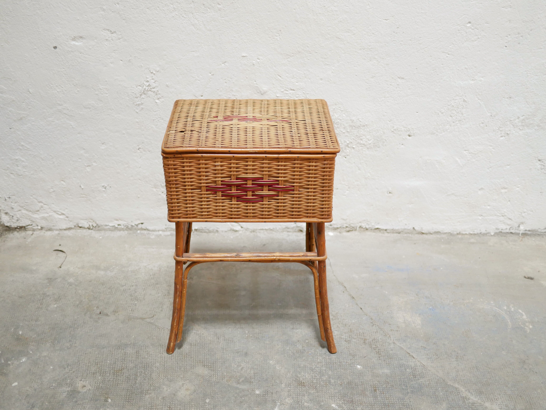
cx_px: 273
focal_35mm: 40
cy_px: 205
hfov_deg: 46.8
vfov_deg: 36.0
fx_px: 631
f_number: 1.7
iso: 800
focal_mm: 20
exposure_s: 1/60
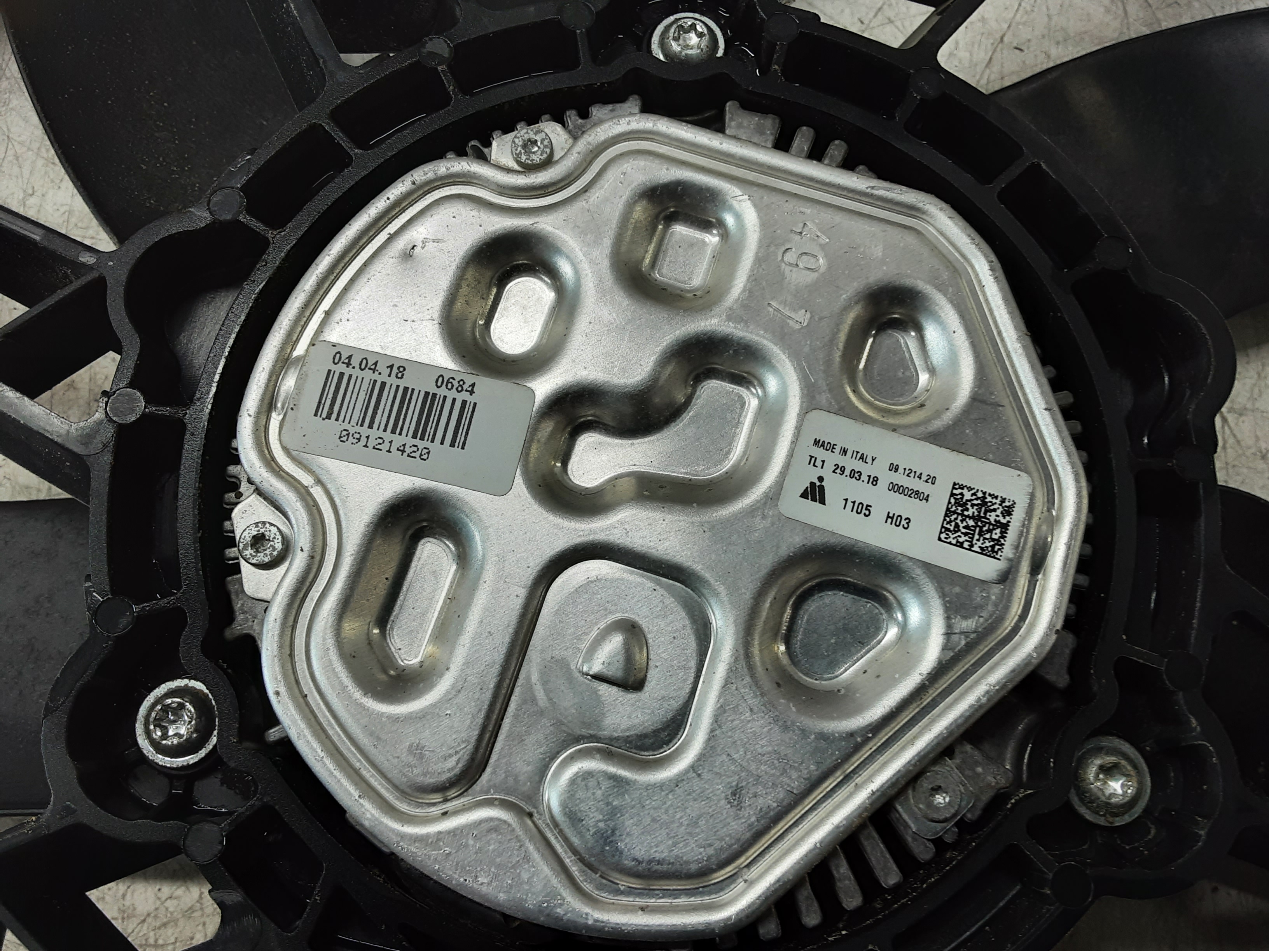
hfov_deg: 65.3
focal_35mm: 27
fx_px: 990
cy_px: 476
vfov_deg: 51.4
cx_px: 634
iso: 50
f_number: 1.9
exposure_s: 1/50
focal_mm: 2.91
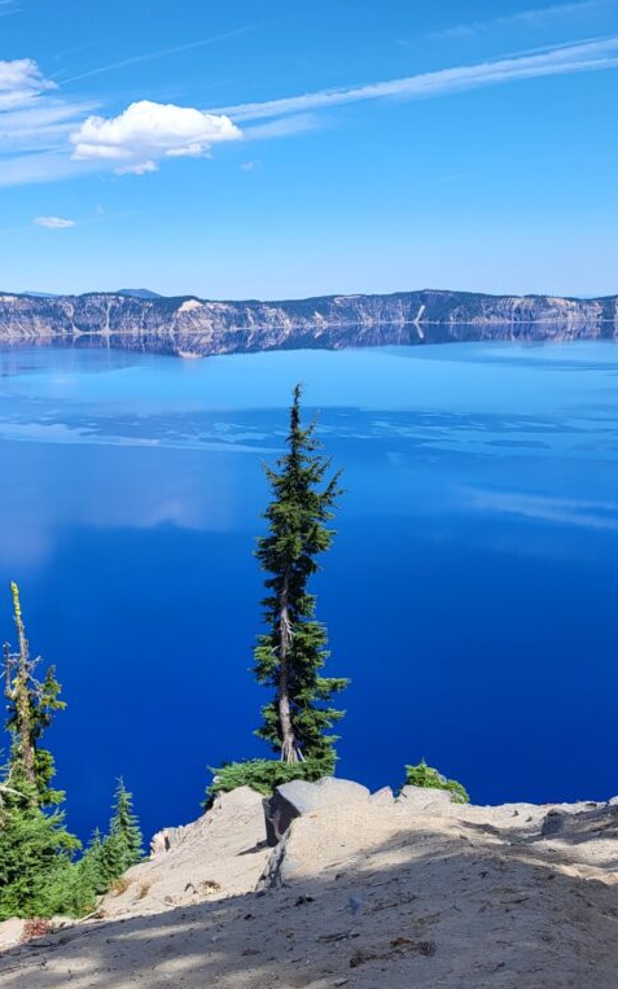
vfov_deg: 52.7
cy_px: 494
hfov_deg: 33.8
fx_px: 997
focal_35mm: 37
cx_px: 161
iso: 40
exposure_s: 1/1667
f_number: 1.8
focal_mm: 5.4
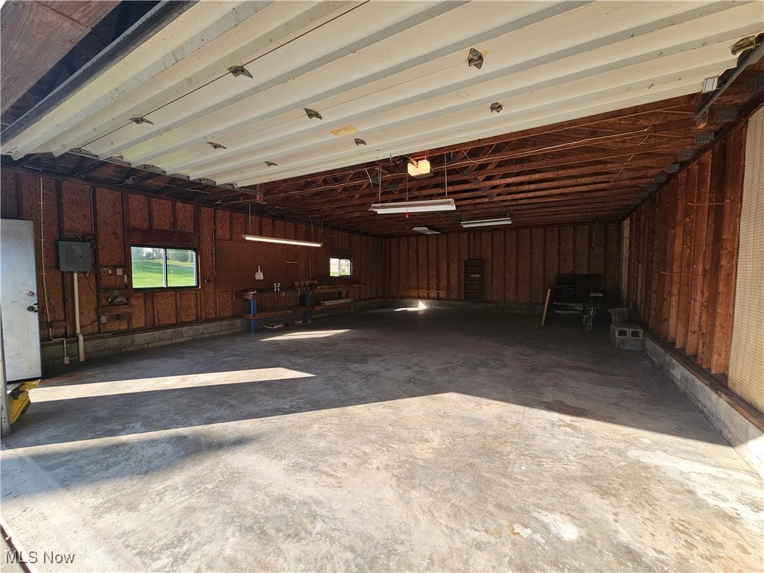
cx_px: 382
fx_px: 287
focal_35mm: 13
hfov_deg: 106.2
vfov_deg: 89.9
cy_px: 286
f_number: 2.2
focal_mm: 2.2
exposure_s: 1/356
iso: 50
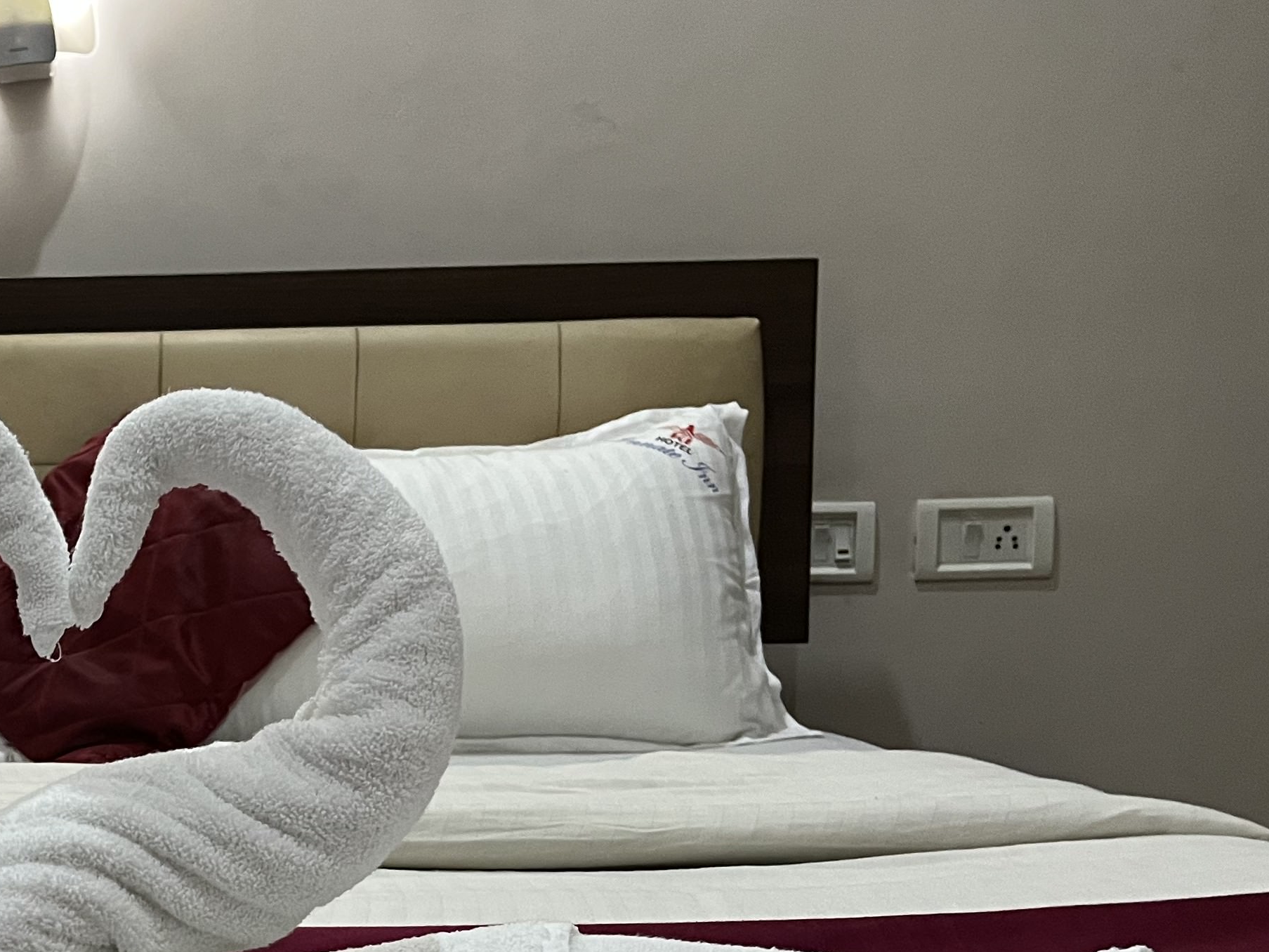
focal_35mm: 58
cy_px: 769
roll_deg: +1.5
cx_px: 2
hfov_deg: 30.8
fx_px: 2127
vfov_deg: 24.8
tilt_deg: -6.8
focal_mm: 5.1
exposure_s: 1/50
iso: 320
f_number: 1.6
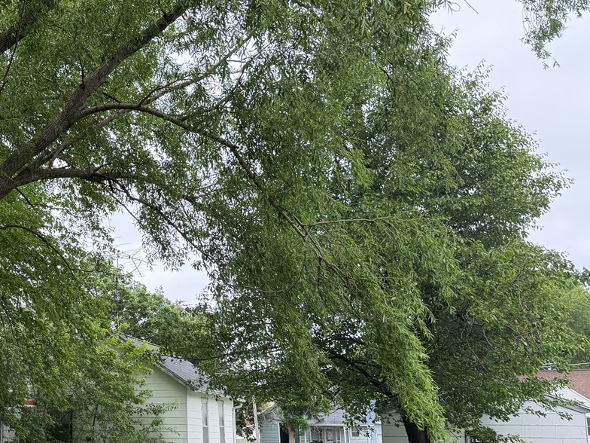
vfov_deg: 29.5
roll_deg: -0.7
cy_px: 284
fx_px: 835
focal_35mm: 49
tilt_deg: +11.1
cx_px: 56
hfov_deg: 36.4
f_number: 1.78
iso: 100
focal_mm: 6.76
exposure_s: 1/888
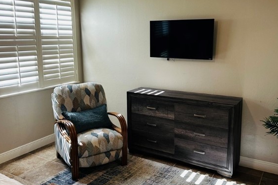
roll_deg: -0.4
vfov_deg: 38.8
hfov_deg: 55.8
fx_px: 263
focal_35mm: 34
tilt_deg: -8.4
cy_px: 79
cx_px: 139
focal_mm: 6.86
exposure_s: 1/60
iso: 160
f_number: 1.78
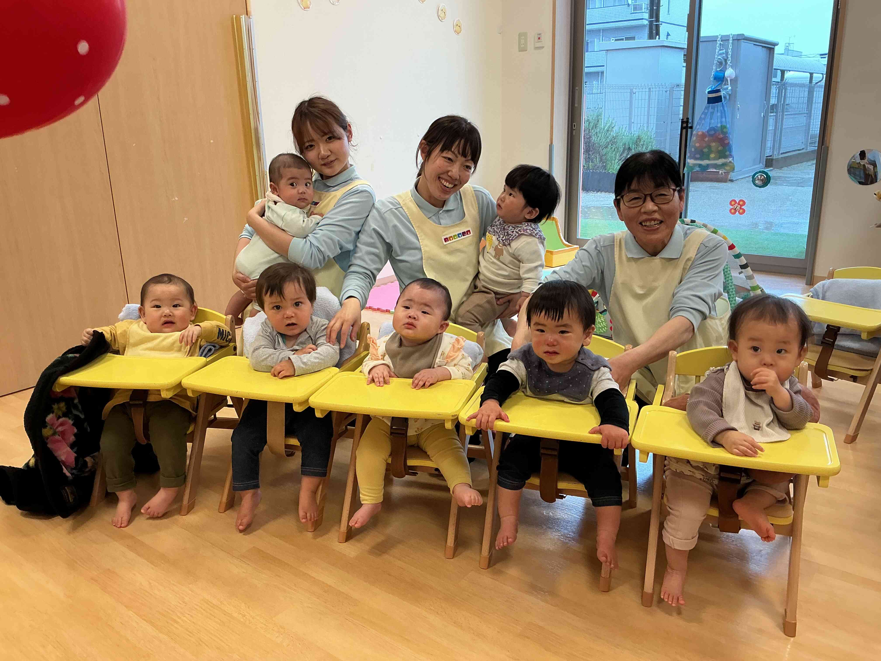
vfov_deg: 48.2
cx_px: 440
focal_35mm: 29
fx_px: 738
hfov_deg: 61.7
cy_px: 330
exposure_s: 1/120
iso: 64
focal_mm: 3
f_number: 1.8
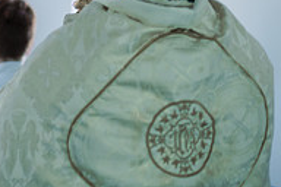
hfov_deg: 13.4
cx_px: -19
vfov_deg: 8.9
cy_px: -65
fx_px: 1179
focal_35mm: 151
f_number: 2.2
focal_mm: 50
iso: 400
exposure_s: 1/160
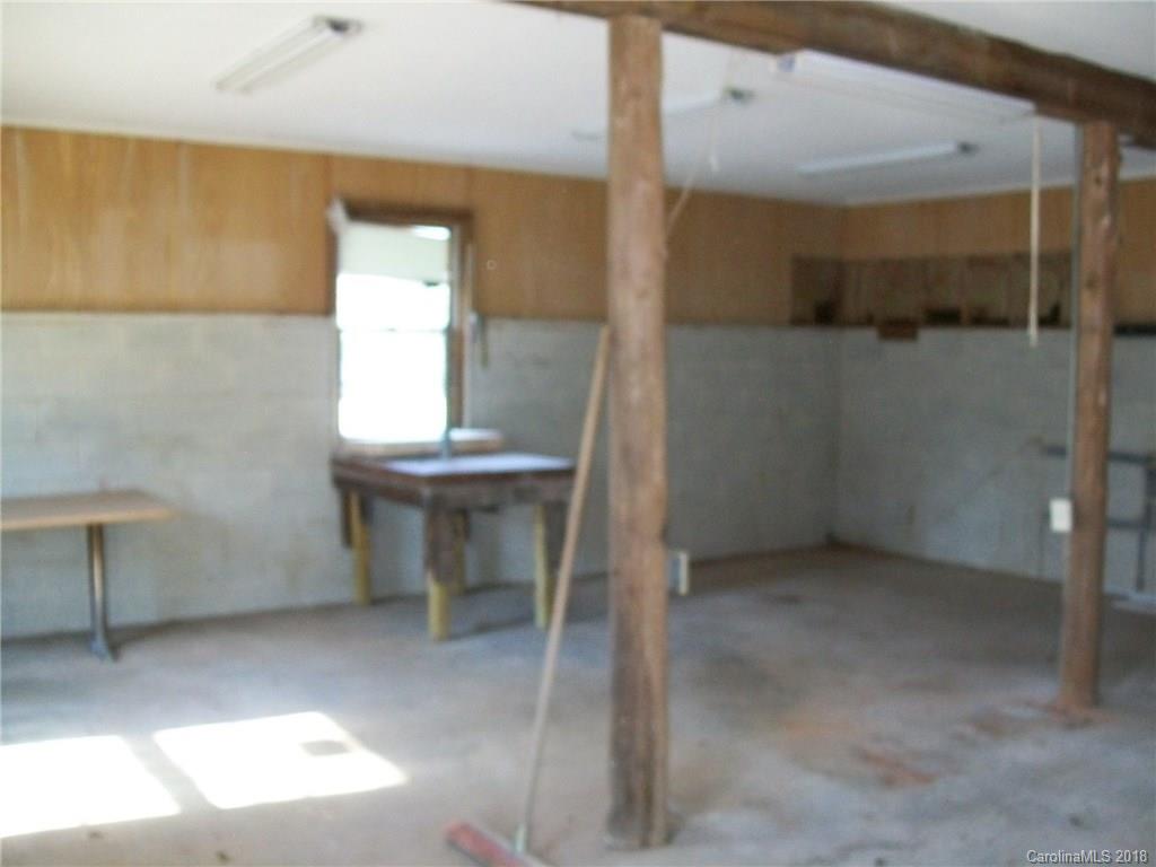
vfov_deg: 39.7
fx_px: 1202
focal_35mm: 36
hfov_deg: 51.4
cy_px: 434
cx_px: 578
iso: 160
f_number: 2.7
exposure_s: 1/40
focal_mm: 6
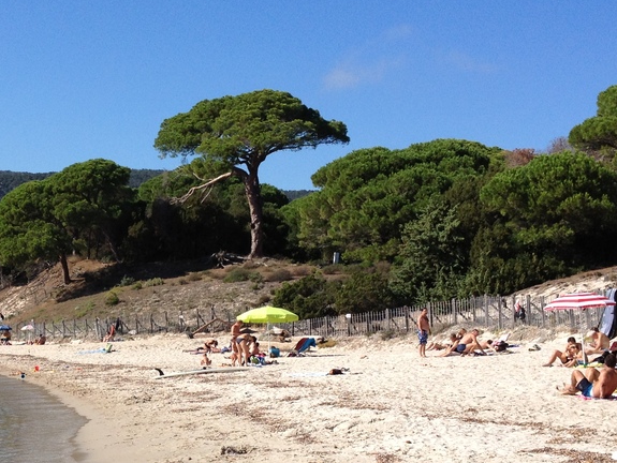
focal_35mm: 73
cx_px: 163
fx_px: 1302
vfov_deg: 20.2
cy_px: 288
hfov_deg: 26.4
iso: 64
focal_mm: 4.28
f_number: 2.4
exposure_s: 1/1842
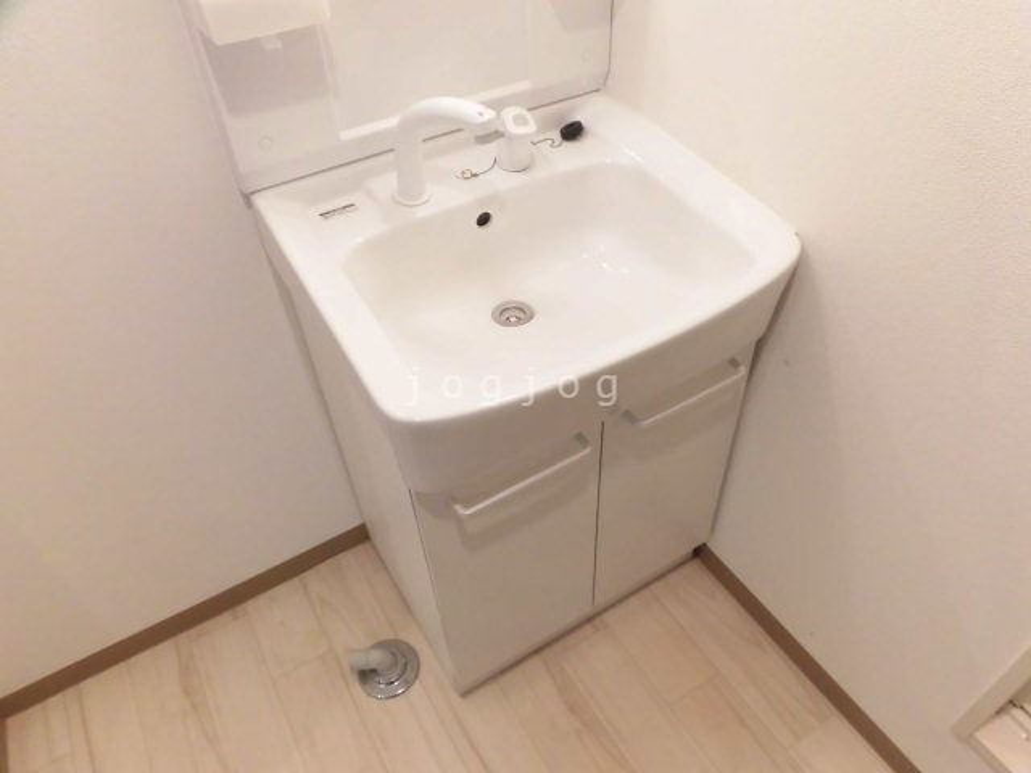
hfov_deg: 71.6
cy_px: 386
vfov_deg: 56.8
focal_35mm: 24
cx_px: 516
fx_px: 715
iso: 250
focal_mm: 4.3
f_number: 3.1
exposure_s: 1/40
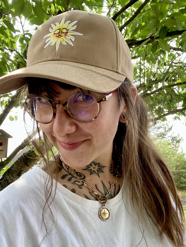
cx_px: 93
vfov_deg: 60.0
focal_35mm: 30
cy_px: 124
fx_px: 215
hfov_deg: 46.8
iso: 64
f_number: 2.2
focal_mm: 2.71
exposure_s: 1/122
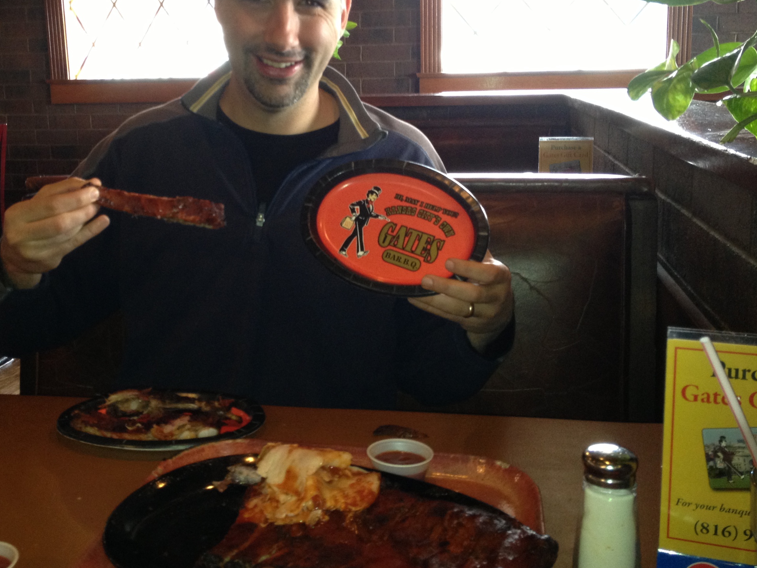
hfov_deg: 41.8
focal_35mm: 45
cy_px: 229
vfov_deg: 32.1
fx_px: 984
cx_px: 297
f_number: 2.4
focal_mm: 4.28
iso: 160
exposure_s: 1/20
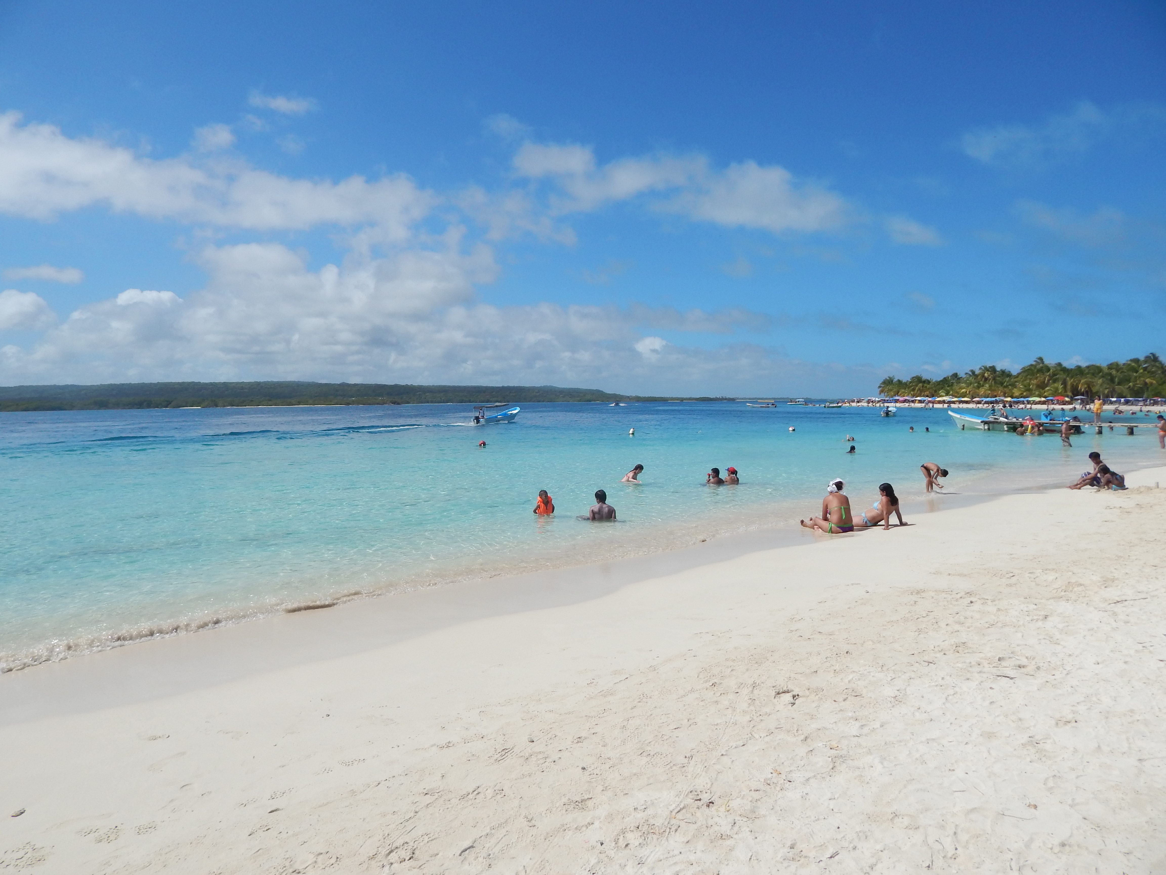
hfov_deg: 73.9
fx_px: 775
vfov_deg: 58.9
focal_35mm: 23
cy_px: 438
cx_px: 583
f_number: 6
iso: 125
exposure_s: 1/800
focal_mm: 4
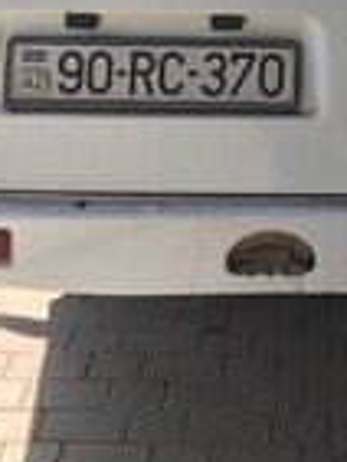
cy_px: -252
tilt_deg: -3.7
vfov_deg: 17.2
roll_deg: +0.1
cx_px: 380
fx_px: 1361
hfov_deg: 14.2
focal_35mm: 102
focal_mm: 4.15
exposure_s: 1/578
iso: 25
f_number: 2.2
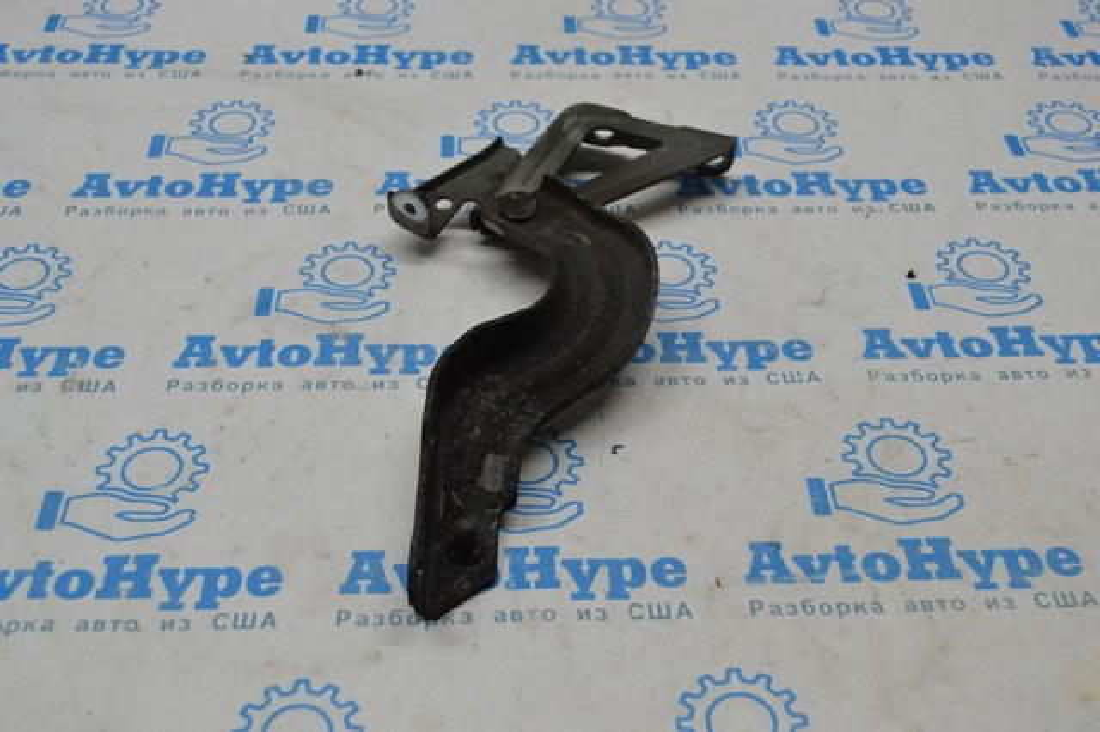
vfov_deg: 28.0
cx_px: 550
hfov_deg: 41.1
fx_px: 1466
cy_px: 366
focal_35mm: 48
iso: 360
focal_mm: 32
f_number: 5.6
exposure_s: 1/125
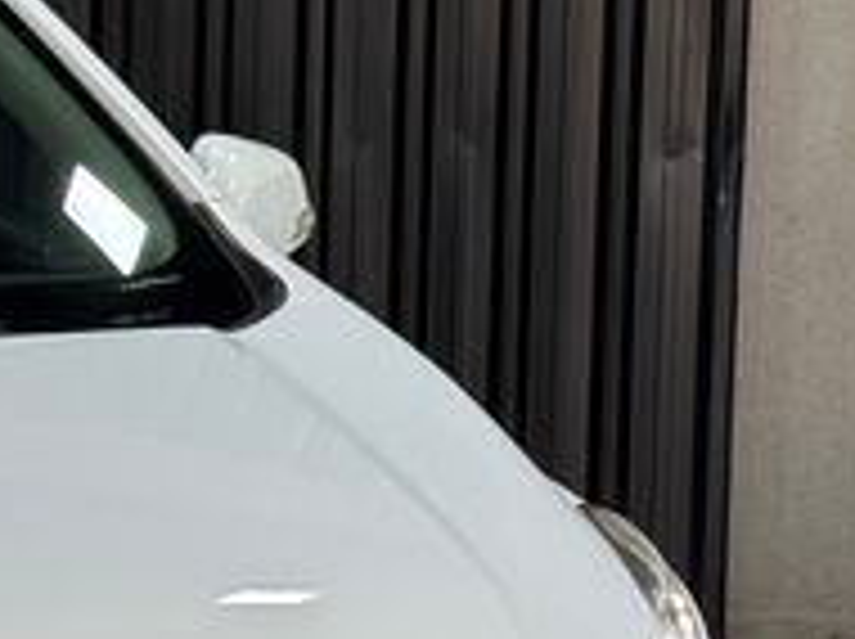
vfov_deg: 7.2
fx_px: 5057
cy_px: 486
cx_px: -432
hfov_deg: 9.4
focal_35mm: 205
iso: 125
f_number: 1.78
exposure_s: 1/59
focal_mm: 6.76
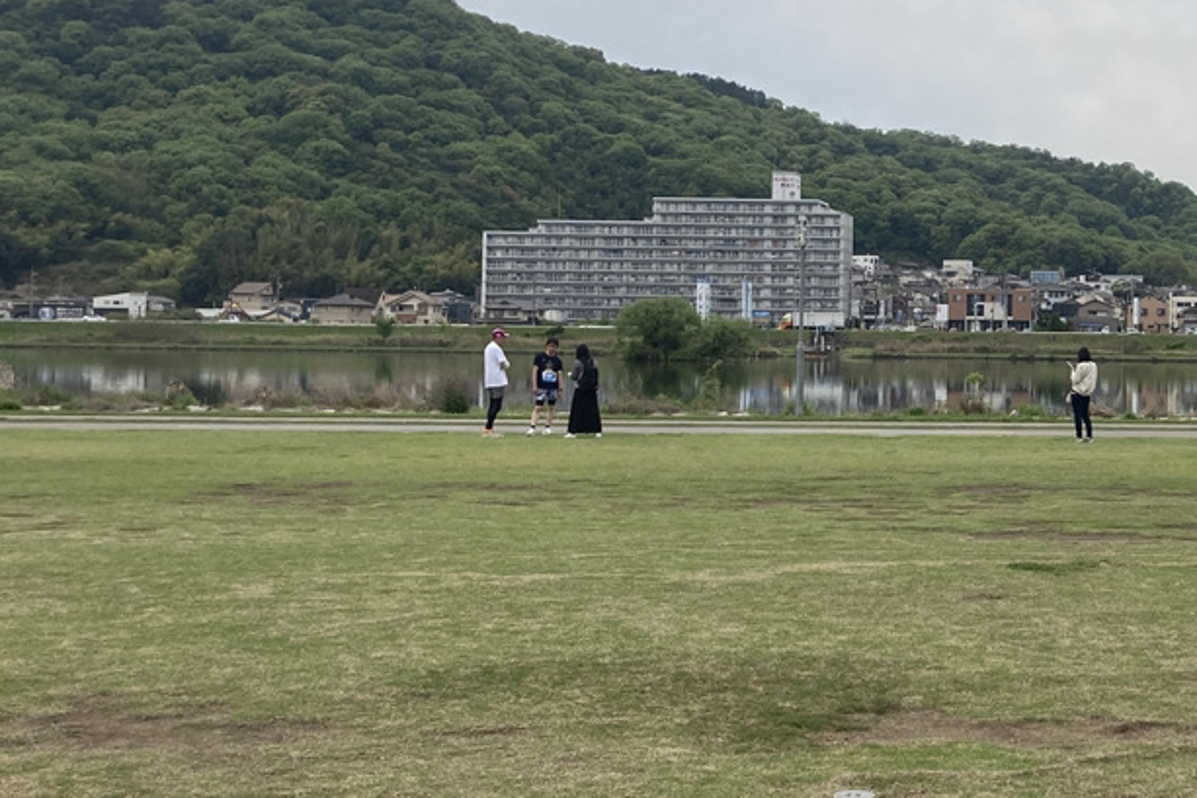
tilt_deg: +1.3
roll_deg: -1.0
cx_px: 1039
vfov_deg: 23.7
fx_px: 1896
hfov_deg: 33.5
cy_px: 299
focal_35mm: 57
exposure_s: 1/2288
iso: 20
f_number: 1.8
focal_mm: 3.99
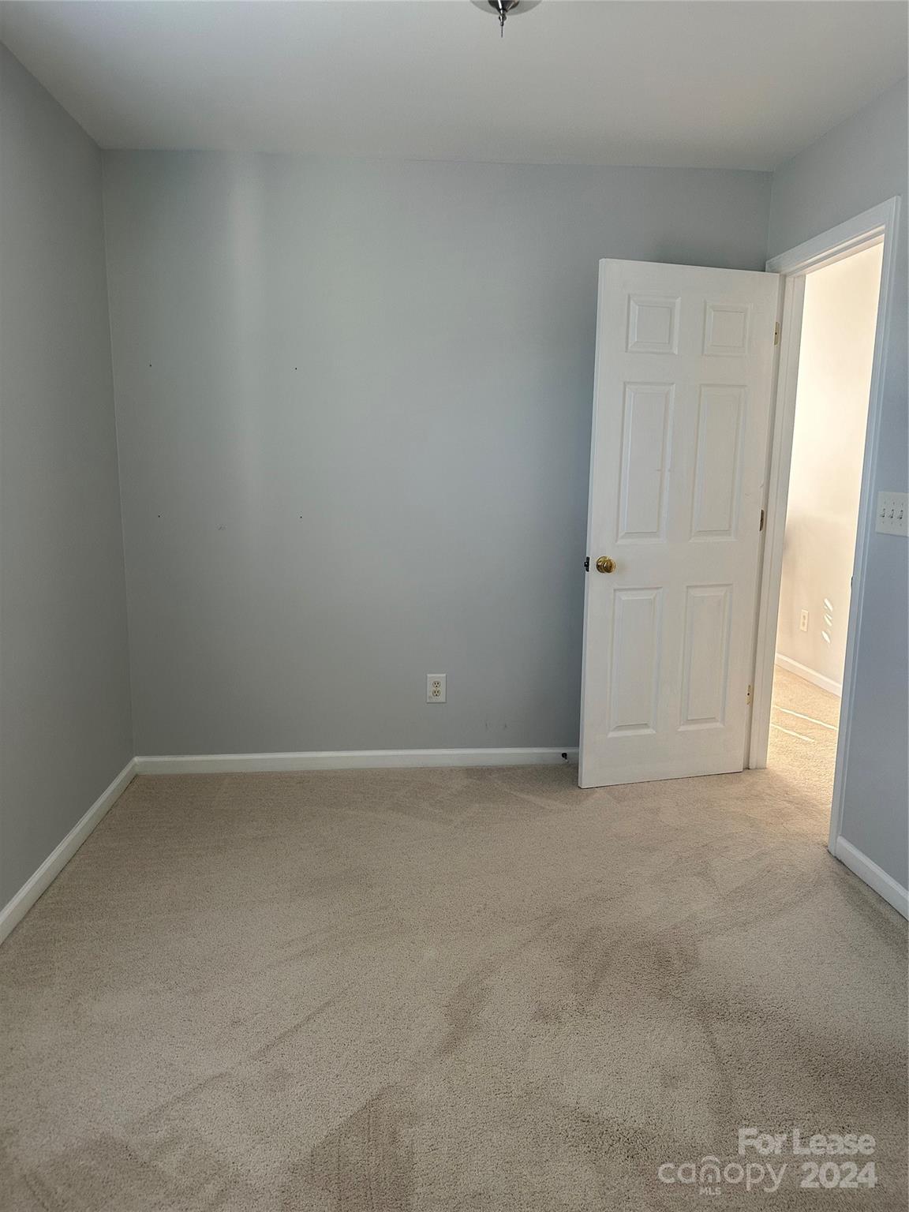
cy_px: 606
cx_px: 454
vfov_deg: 71.6
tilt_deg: -9.4
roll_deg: -1.3
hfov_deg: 56.8
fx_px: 840
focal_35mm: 24
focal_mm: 6.86
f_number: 1.78
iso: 160
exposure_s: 1/60
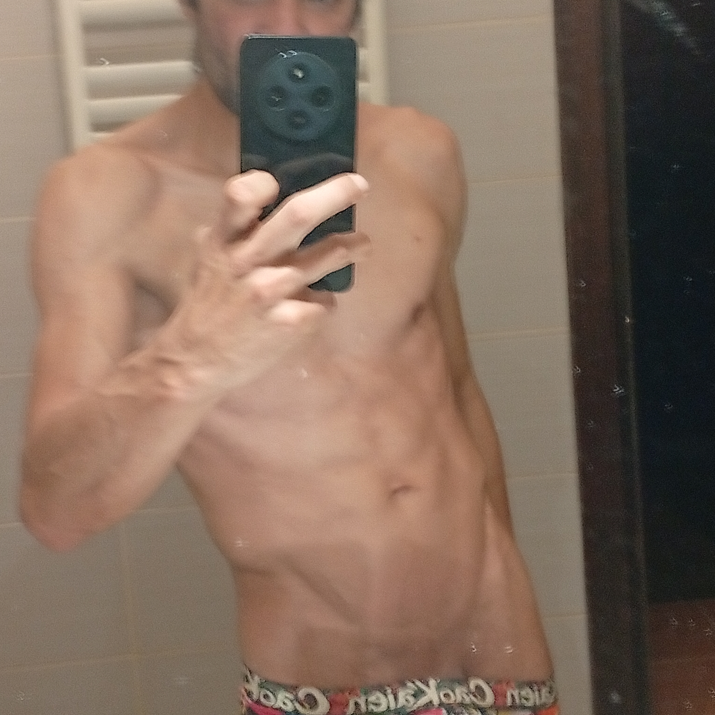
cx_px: 358
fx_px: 1496
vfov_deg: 26.9
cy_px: 311
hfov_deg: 26.9
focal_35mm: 64
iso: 553
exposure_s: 1/20
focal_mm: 3.98
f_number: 1.8
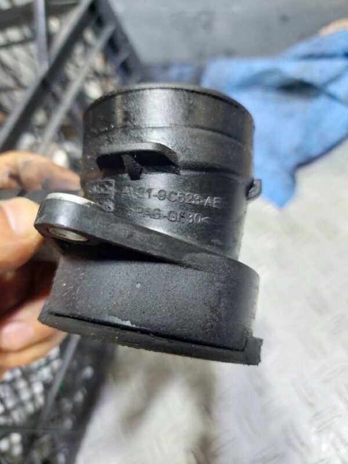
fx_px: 335
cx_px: 174
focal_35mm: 25
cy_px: 232
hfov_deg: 54.9
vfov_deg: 69.4
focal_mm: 5.23
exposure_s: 1/50
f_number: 1.8
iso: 320
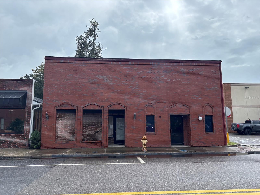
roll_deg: -0.1
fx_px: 195
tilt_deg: +7.0
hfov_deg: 67.3
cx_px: 130
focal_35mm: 26
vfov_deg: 53.1
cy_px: 98
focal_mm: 5.96
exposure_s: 1/5076
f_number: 1.6
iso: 50
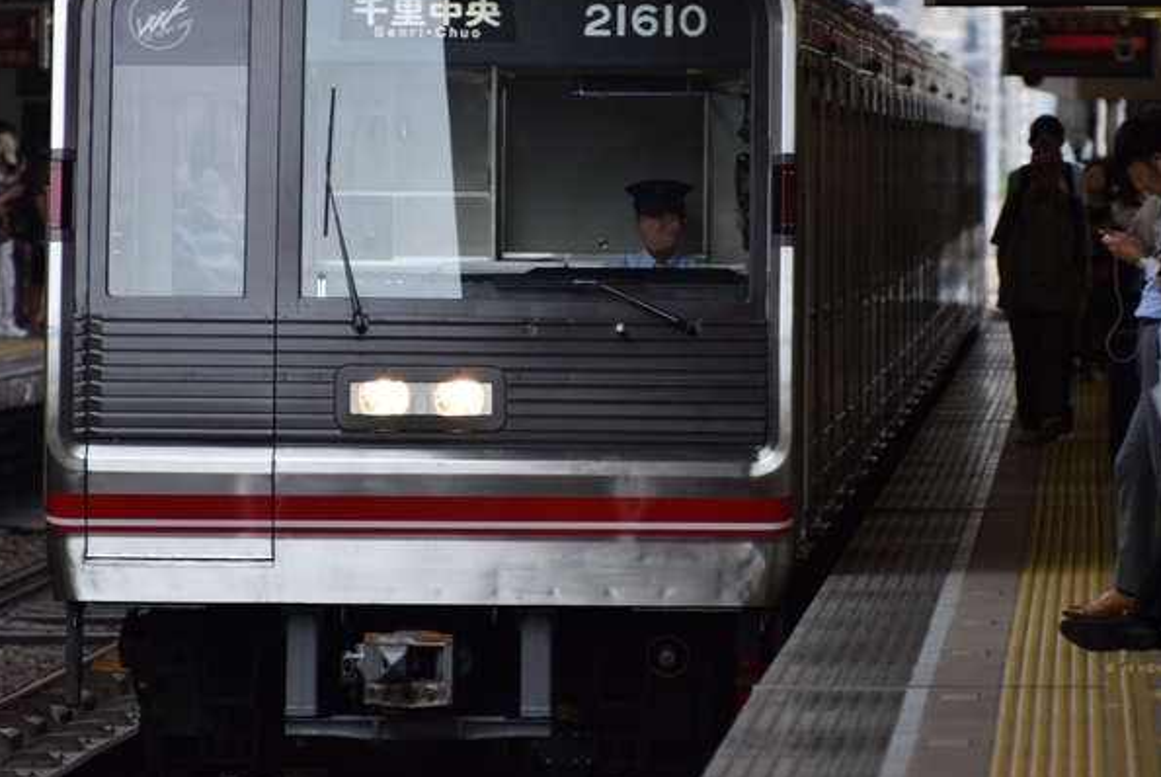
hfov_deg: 3.4
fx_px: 19530
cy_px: 341
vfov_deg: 2.3
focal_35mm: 605
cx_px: 687
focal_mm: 300
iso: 100
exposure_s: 1/100
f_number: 5.6
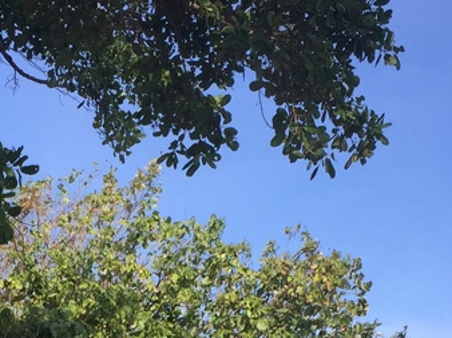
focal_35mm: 103
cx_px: 154
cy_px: 502
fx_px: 1344
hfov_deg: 19.0
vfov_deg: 13.5
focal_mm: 4.15
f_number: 2.2
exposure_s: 1/842
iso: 32
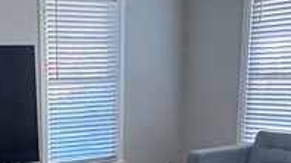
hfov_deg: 26.1
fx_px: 609
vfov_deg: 14.5
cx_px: 37
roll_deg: +1.7
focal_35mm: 79
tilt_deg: -14.2
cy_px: 220
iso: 250
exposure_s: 1/60
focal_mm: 2.22
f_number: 2.2
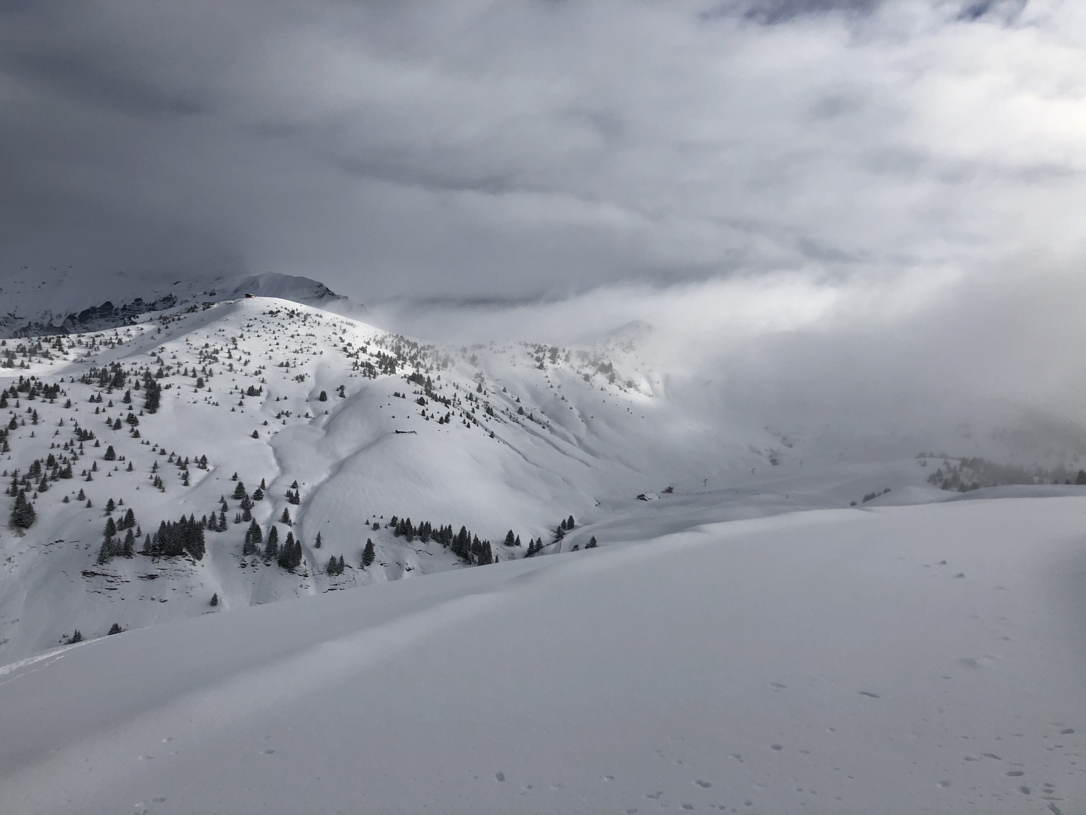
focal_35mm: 28
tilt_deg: +0.1
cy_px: 408
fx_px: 878
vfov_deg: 49.7
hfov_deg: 63.4
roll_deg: -1.4
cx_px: 543
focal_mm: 4
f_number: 1.8
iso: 25
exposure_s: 1/8130
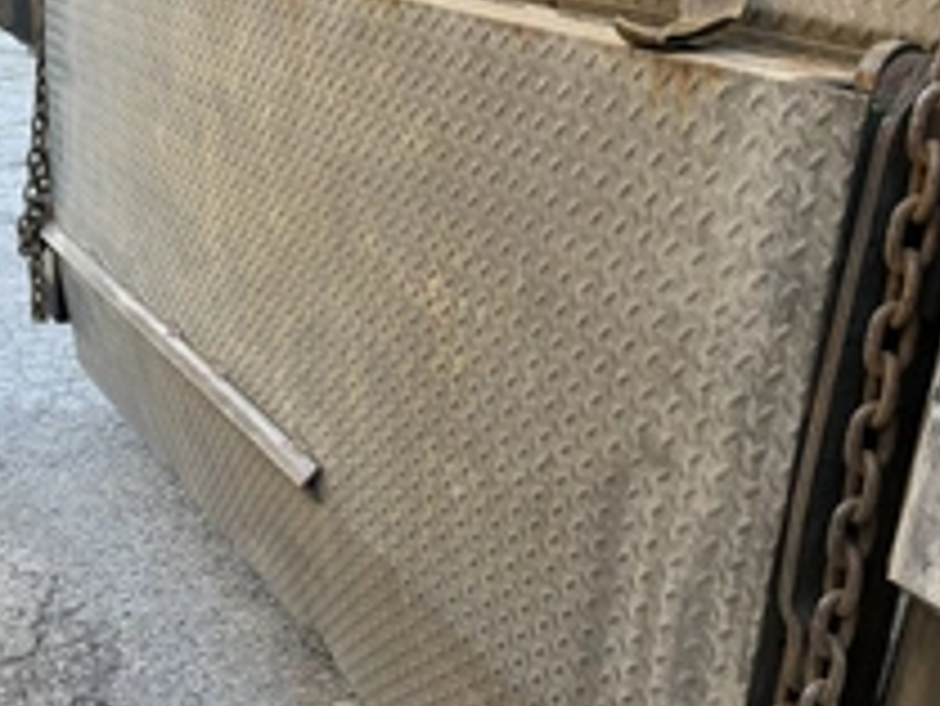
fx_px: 1250
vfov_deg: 31.5
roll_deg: -4.8
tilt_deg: -19.4
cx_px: 472
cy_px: 405
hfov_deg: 41.2
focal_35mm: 46
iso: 50
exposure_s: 1/126
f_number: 1.78
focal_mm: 6.76
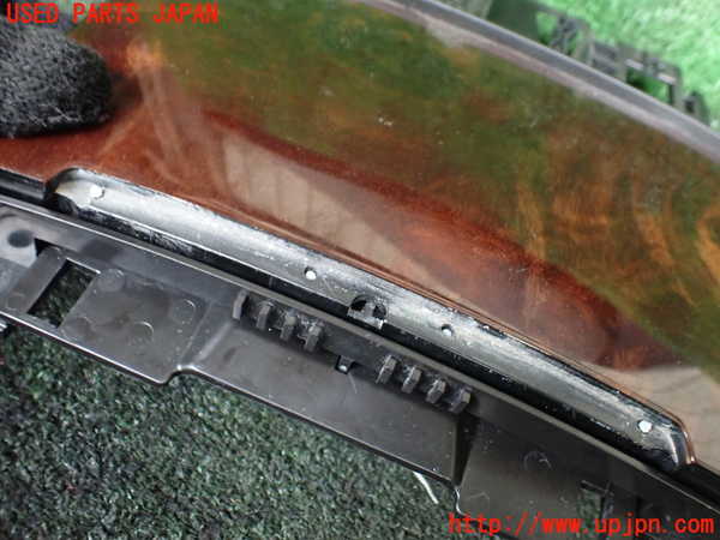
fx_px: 624
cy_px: 270
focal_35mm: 30
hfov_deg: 60.0
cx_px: 360
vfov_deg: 46.8
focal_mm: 5.4
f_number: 2.3
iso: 800
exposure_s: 1/40
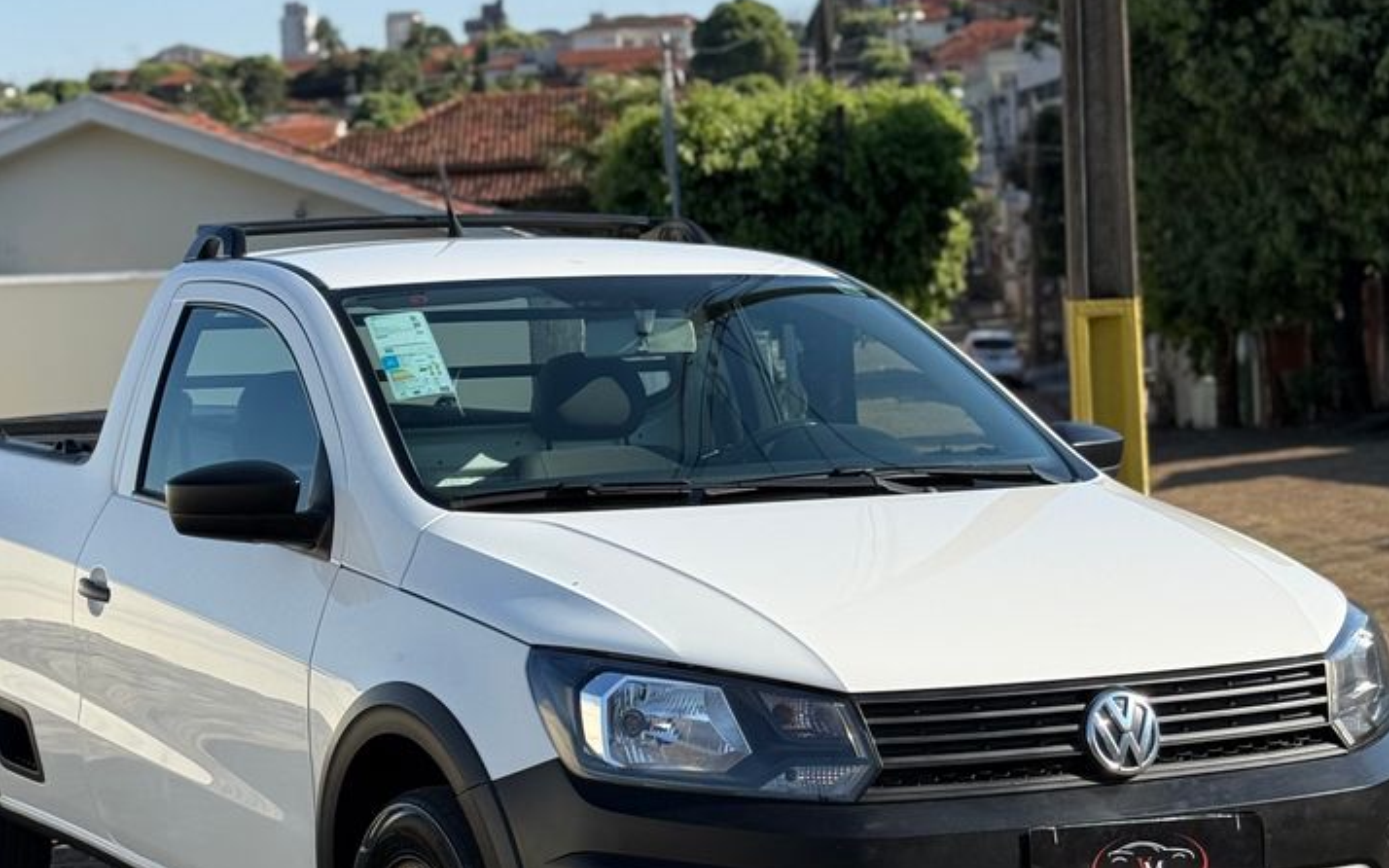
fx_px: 2574
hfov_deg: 30.2
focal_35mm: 68
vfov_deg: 19.0
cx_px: 672
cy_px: 646
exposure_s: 1/3891
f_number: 1.78
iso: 64
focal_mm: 6.76
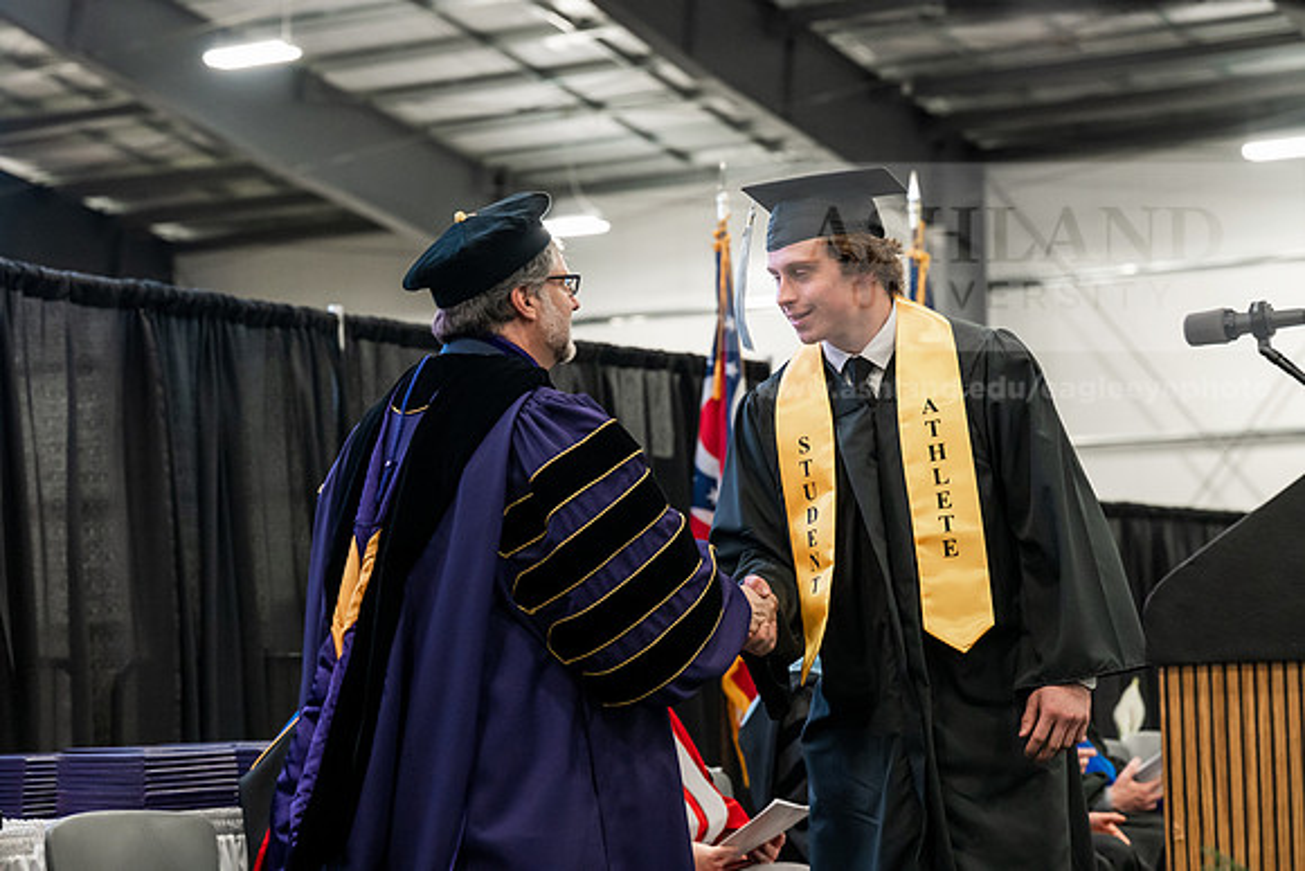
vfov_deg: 15.9
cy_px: 436
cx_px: 652
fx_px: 3118
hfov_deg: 23.6
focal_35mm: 86
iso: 4000
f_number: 4.5
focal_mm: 86
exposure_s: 1/200
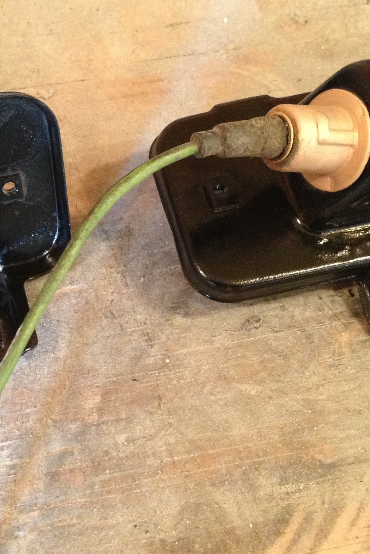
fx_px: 1110
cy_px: 274
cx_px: 72
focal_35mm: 72
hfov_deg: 18.7
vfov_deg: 28.1
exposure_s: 1/20
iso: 400
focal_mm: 4.28
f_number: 2.4
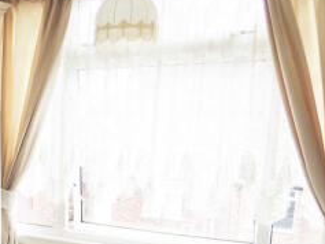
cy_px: 257
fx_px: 554
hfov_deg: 30.1
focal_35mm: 59
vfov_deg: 23.5
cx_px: -9
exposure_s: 1/125
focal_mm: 4.3
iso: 100
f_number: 2.8
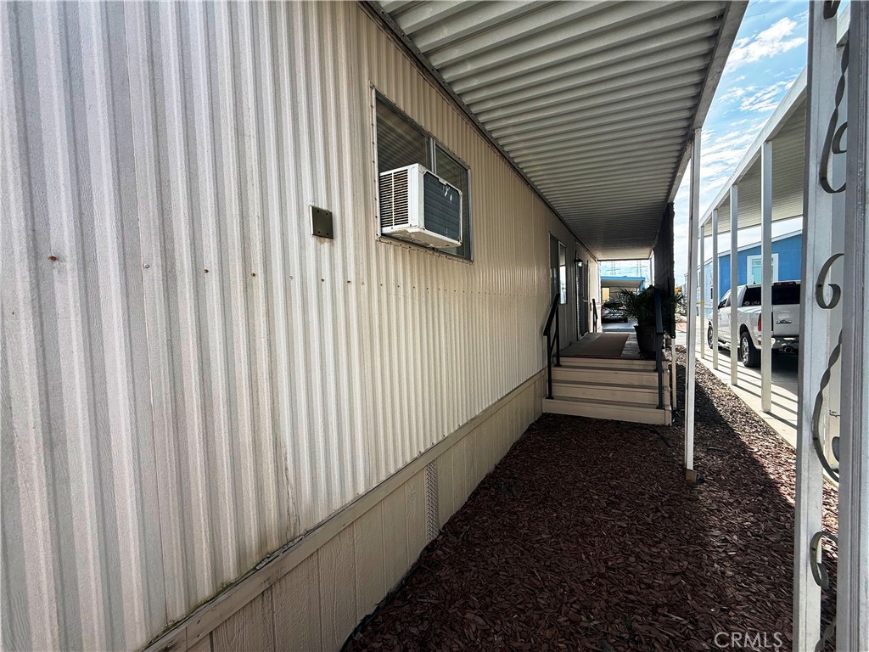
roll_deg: +2.1
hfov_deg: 102.1
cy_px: 326
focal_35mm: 14
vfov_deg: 85.7
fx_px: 351
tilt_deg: -2.3
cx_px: 434
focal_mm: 2.22
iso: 64
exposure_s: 1/490
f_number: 2.2
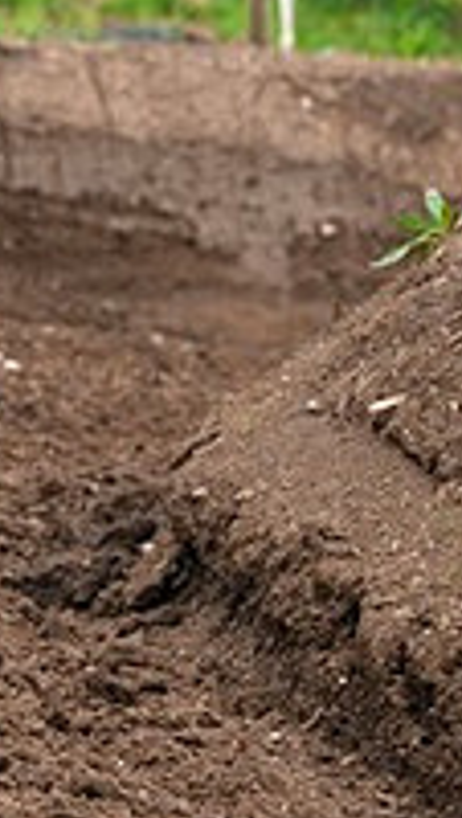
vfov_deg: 5.7
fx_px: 8226
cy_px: 198
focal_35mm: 379
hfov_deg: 3.2
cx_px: -707
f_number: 4
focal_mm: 125
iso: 320
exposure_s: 1/1000
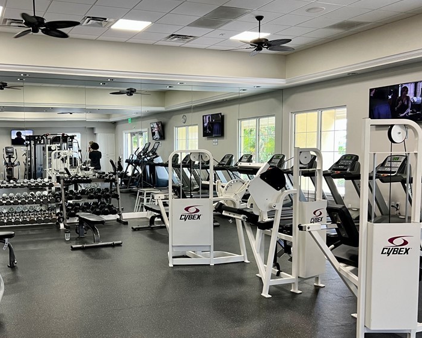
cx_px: 151
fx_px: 462
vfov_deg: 40.1
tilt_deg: -5.0
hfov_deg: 48.5
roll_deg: +0.9
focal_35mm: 37
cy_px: 189
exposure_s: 1/67
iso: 125
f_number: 1.5
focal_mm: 5.7
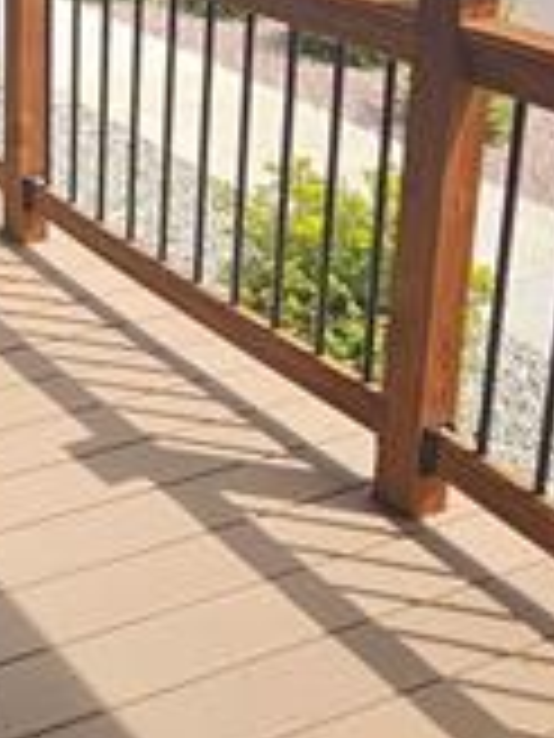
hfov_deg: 20.4
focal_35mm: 61
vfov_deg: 29.1
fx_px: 1302
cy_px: -40
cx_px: -286
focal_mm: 2.2
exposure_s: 1/1005
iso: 50
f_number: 2.2
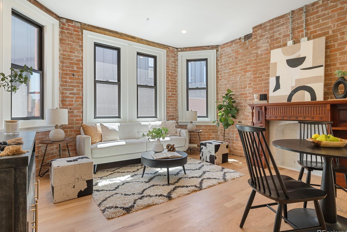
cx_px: 171
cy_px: 115
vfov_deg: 67.4
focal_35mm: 18
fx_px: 174
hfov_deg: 90.0
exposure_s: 1.3
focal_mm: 17
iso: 80
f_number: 9
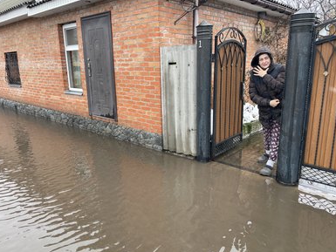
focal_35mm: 27
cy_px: 127
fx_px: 262
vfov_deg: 51.4
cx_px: 166
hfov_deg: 65.3
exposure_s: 1/121
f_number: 1.6
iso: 50
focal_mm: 4.2
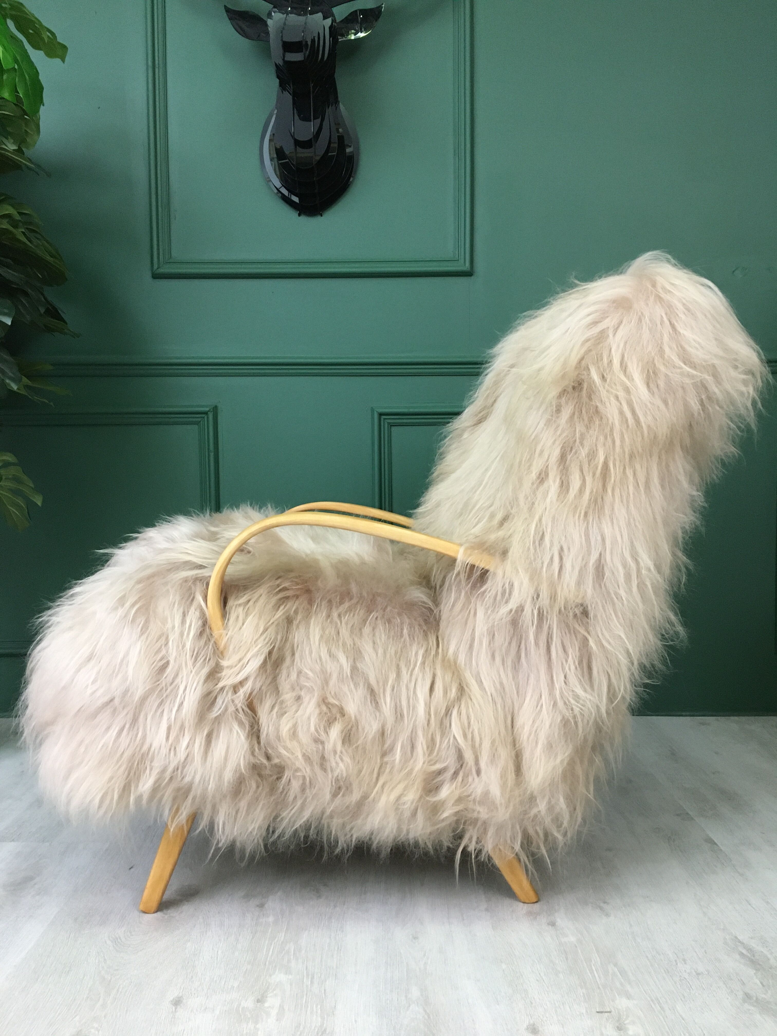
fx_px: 868
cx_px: 388
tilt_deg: -1.8
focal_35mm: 29
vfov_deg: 61.7
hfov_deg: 48.2
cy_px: 518
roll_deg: +0.3
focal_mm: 4.15
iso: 200
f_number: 2.2
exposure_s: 1/20
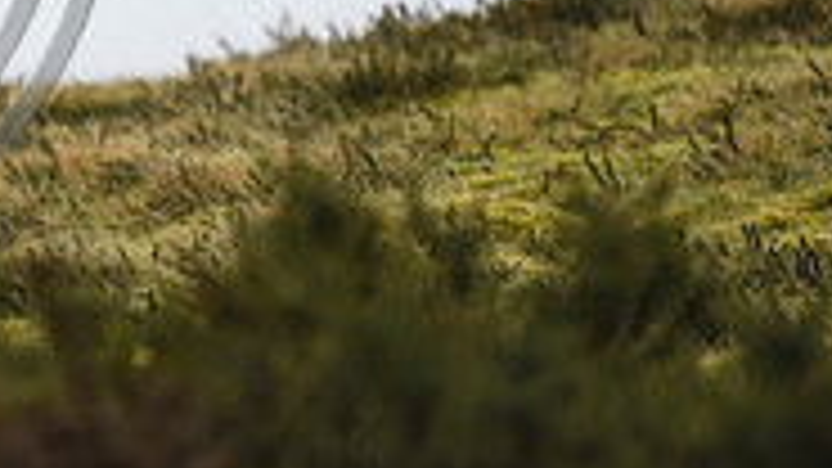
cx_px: -400
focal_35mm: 658
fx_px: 14514
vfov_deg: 1.8
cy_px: -212
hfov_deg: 3.3
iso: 180
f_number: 3.5
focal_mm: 200
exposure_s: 1/800
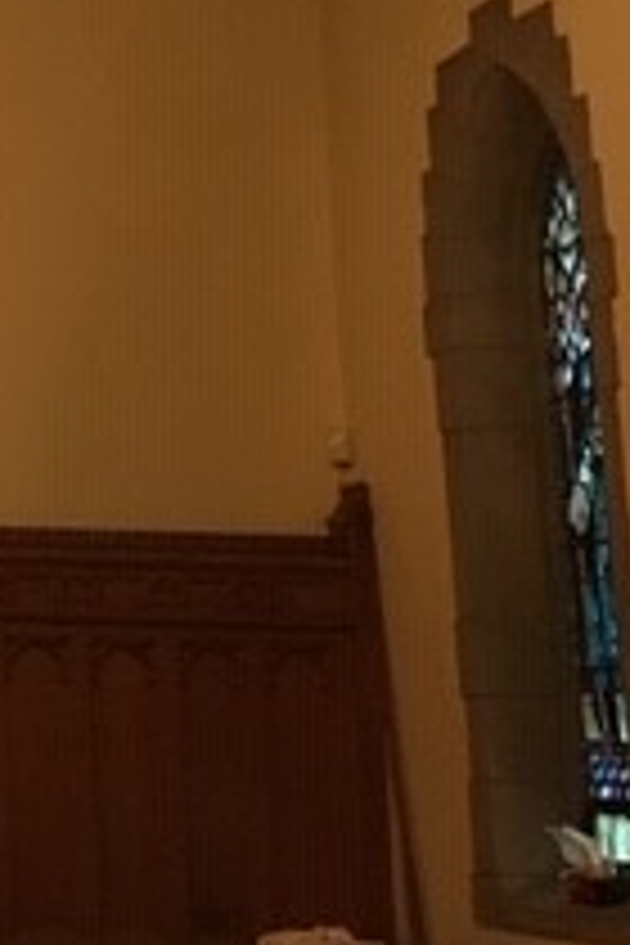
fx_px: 2415
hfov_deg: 12.4
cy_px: 328
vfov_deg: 22.1
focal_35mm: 92
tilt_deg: +9.3
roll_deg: -1.4
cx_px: -788
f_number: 2.2
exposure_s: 1/20
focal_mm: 4.15
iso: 200
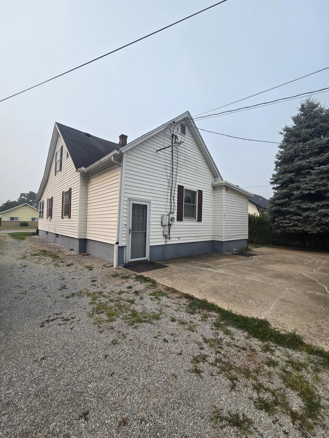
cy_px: 219
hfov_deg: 89.9
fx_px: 165
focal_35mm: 13
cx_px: 164
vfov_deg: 106.2
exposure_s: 1/2240
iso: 50
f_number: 2.2
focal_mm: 2.2
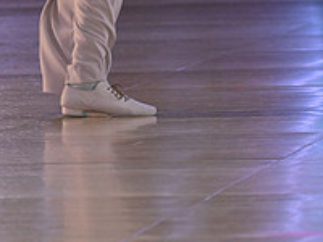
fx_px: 4544
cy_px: -155
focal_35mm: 487
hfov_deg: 4.1
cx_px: 22
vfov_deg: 3.0
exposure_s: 1/400
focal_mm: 175
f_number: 5
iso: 3200
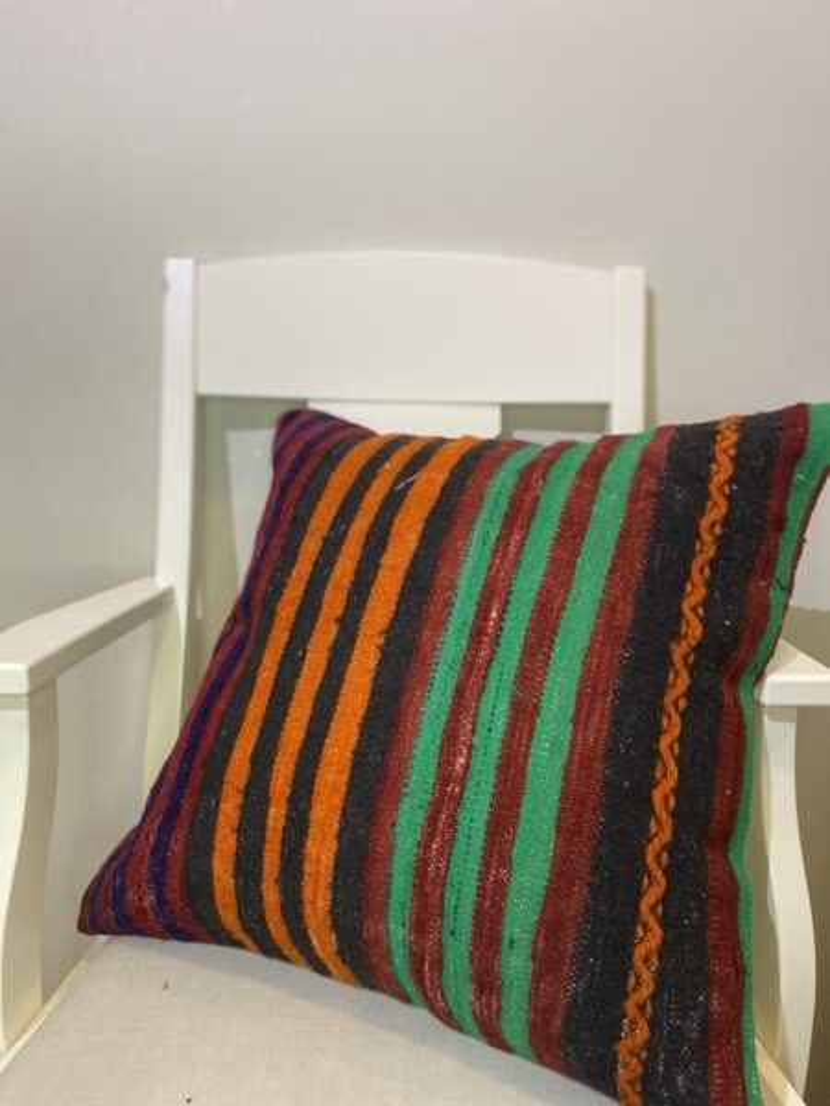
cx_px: 415
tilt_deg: -11.1
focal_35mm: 26
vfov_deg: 67.3
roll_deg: -0.6
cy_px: 553
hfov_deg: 53.1
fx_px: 831
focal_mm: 4.25
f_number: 1.8
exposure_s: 1/60
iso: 160
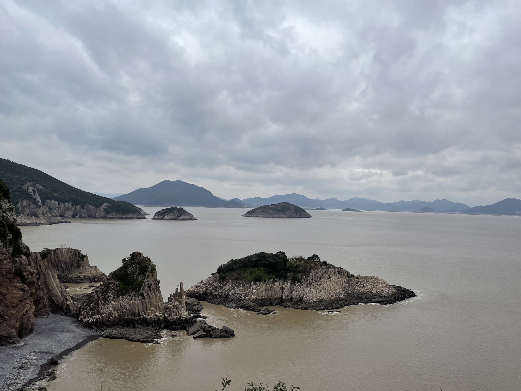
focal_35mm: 26
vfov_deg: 53.1
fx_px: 391
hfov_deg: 67.3
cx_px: 260
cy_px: 196
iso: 32
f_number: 1.6
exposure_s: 1/4292
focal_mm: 4.2
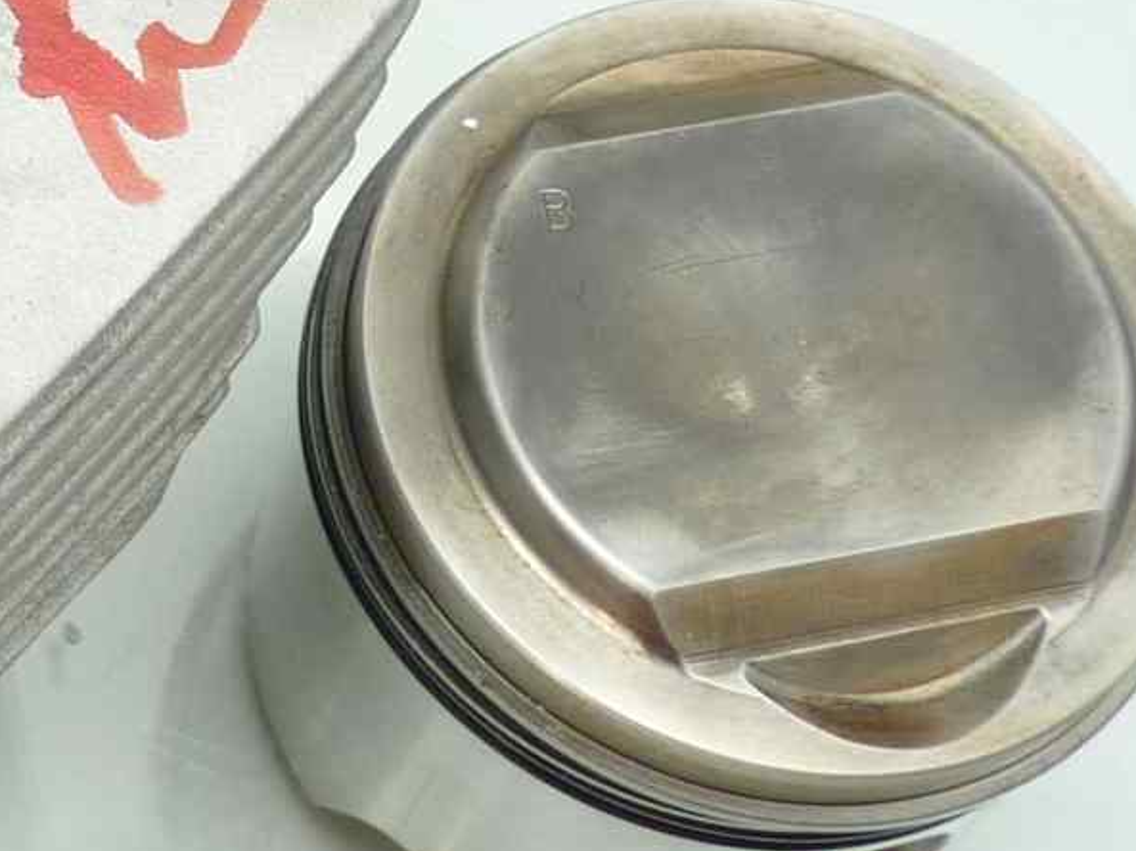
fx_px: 3542
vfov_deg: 13.5
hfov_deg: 17.4
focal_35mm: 108
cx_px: -220
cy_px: 19
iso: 80
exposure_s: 1/13
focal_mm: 4.1
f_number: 3.3
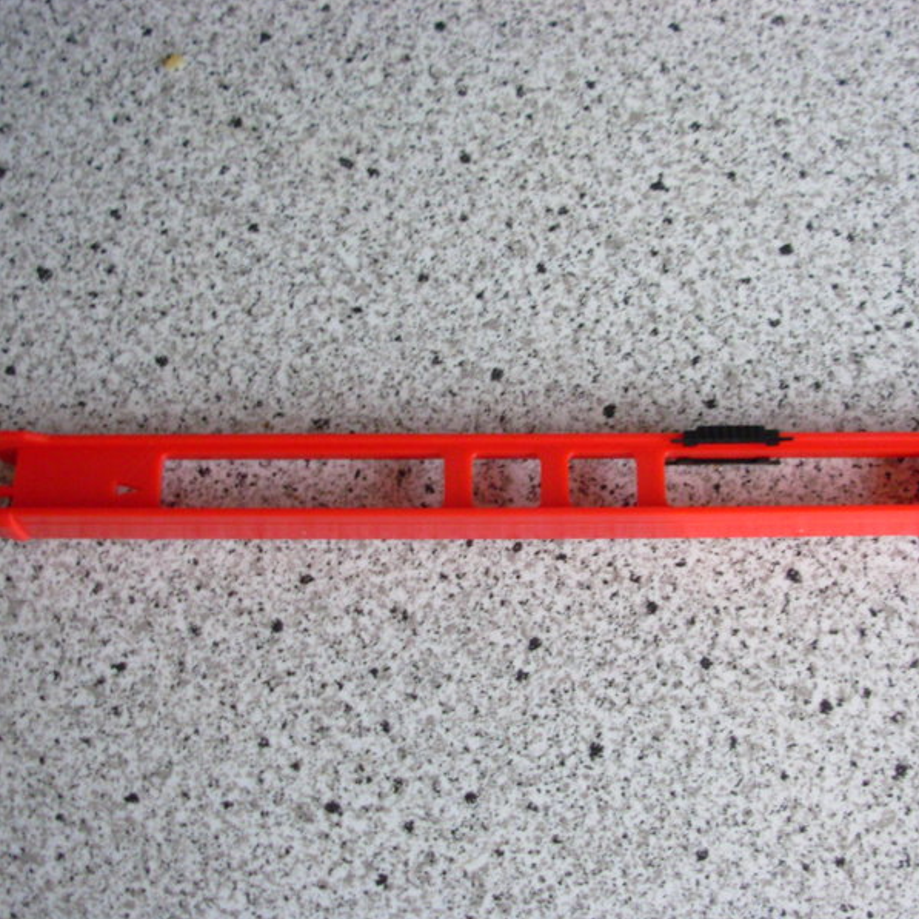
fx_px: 1352
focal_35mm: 45
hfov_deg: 37.4
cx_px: 540
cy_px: 459
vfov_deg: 37.6
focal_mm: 6.3
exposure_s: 1/6.7
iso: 159
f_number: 2.9
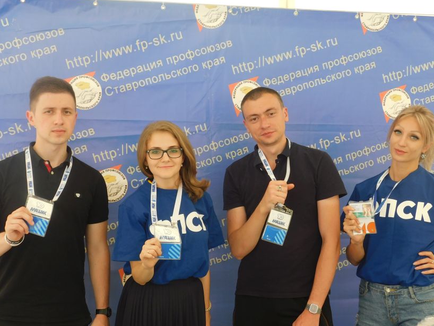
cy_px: 180
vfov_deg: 26.6
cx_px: 206
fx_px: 690
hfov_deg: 34.9
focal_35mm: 55
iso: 125
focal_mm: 8
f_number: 3.7
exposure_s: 1/60
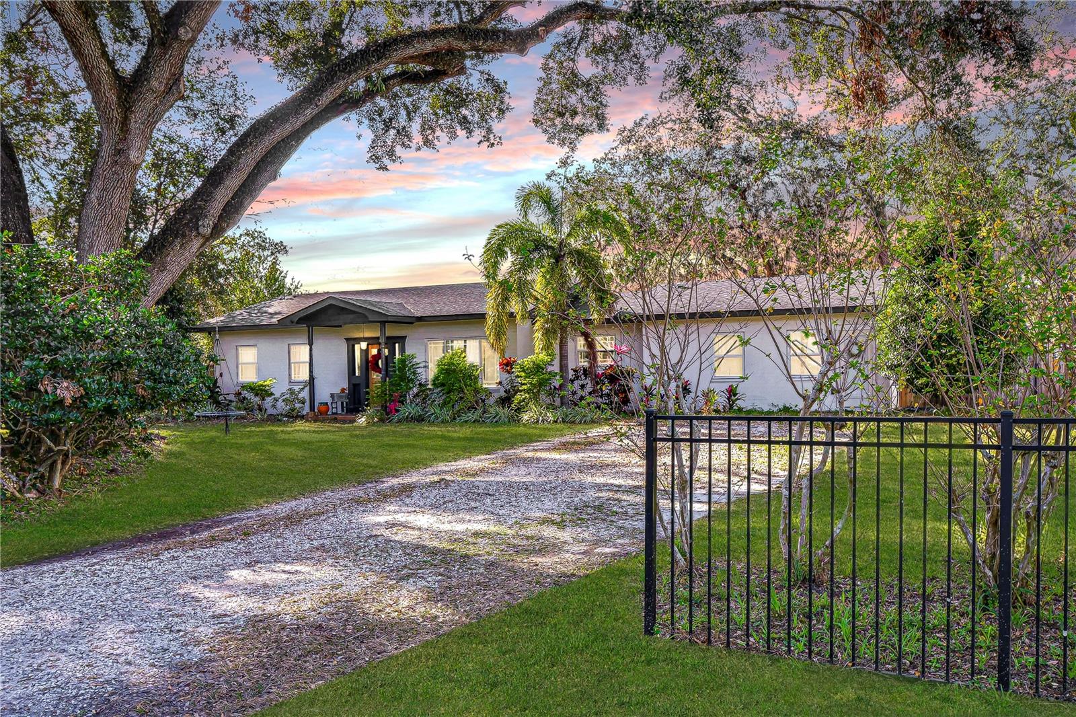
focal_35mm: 28
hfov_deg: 65.5
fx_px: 837
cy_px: 358
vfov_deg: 46.4
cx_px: 538
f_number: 4.2
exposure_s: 1/640
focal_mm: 19
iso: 100
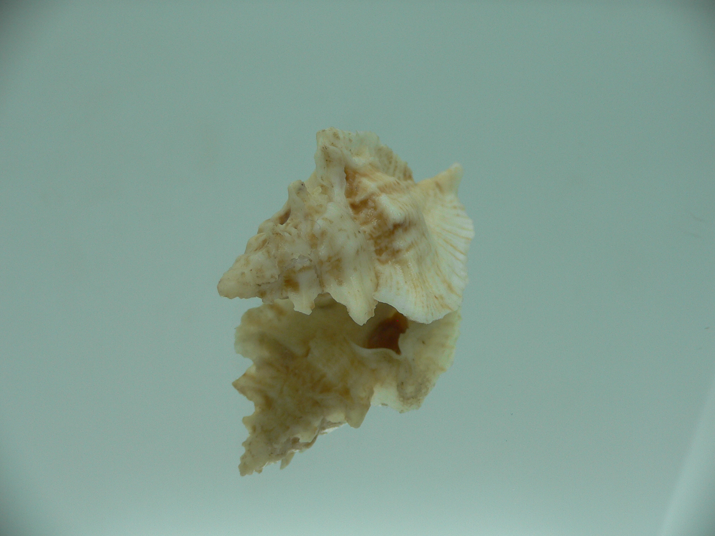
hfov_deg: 52.6
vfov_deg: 40.7
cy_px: 268
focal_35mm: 35
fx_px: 723
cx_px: 358
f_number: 2.8
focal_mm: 4.6
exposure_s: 1/80
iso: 80
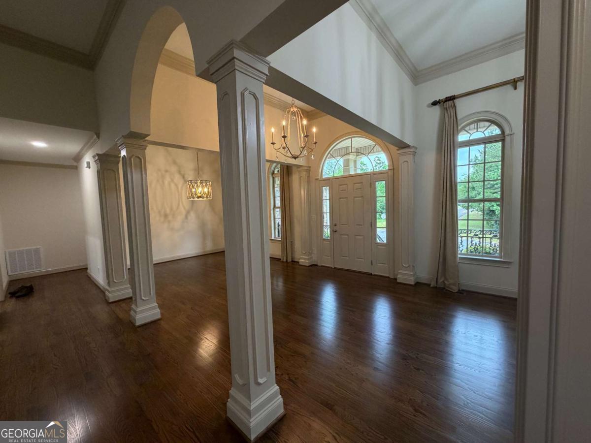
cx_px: 296
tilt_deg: -4.2
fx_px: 239
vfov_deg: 85.7
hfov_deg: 102.1
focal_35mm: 14
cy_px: 222
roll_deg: +2.2
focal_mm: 2.22
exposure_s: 1/60
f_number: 2.2
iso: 250
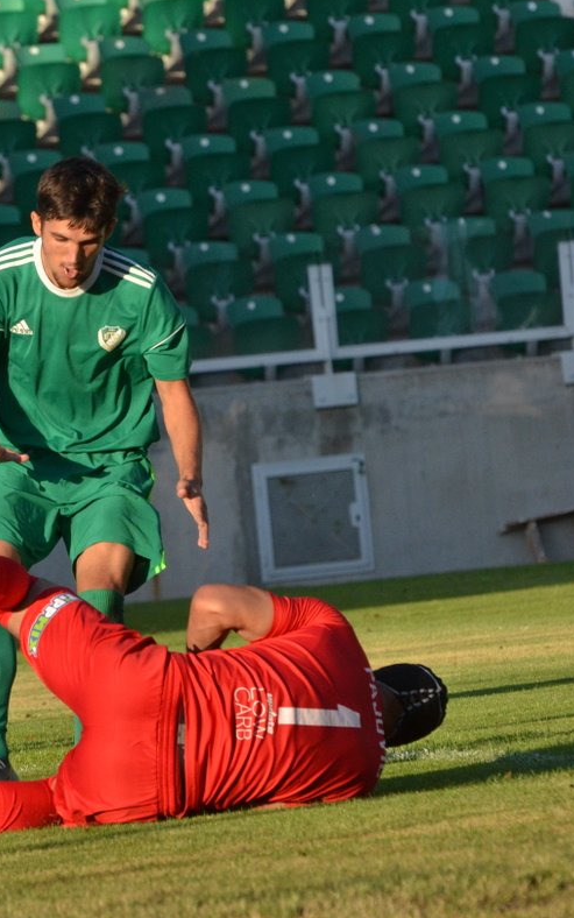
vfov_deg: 4.9
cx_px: 77
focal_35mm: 430
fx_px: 10749
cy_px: 458
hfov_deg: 3.1
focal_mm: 185
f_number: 7.1
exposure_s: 1/2500
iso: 1000
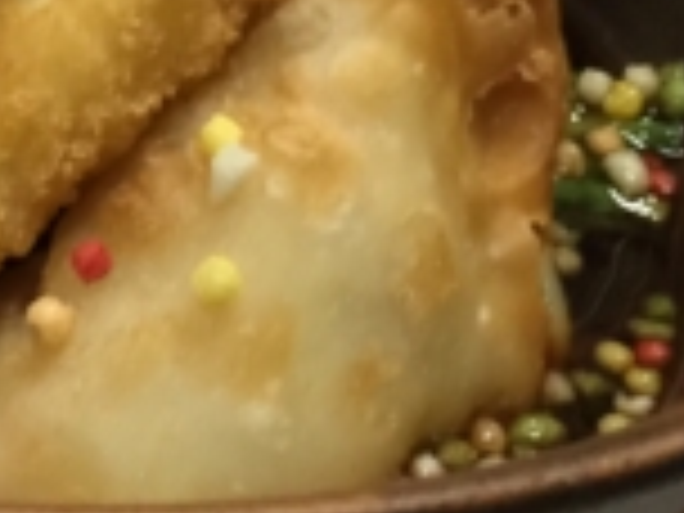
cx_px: -86
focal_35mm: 137
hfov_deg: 14.1
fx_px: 2707
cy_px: -117
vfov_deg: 10.6
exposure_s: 1/15
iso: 100
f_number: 2.2
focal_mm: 4.15
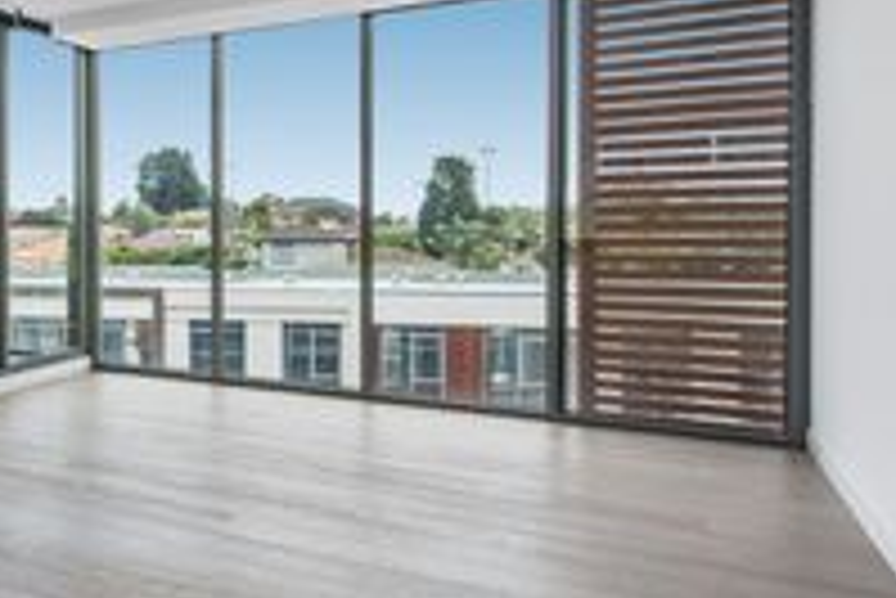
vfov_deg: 39.8
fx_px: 822
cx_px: 45
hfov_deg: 49.1
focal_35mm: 33
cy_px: 232
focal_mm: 14
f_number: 11
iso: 160
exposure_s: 1/125
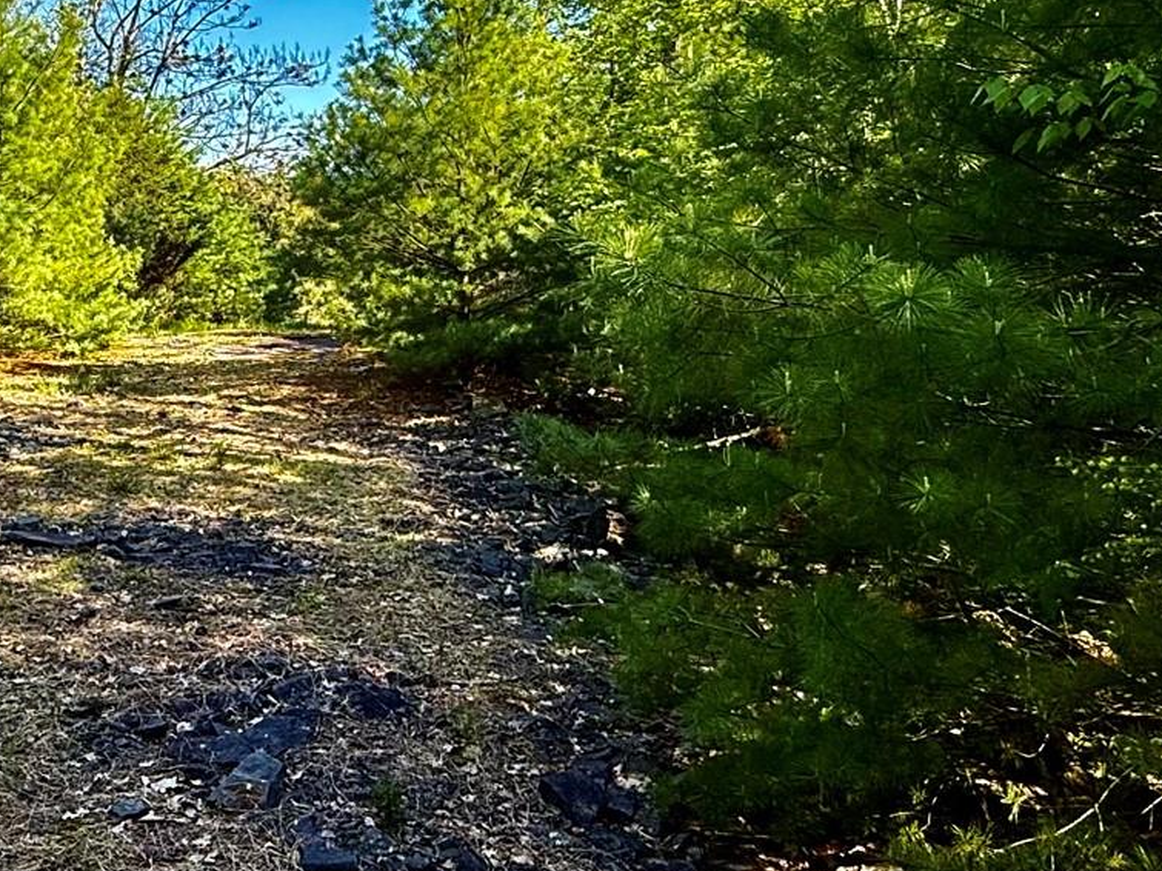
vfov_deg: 37.2
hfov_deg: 45.6
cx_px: 175
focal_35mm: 38
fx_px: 1275
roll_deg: -0.6
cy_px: 279
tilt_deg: -1.0
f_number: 2.2
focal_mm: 2.22
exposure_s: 1/376
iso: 50
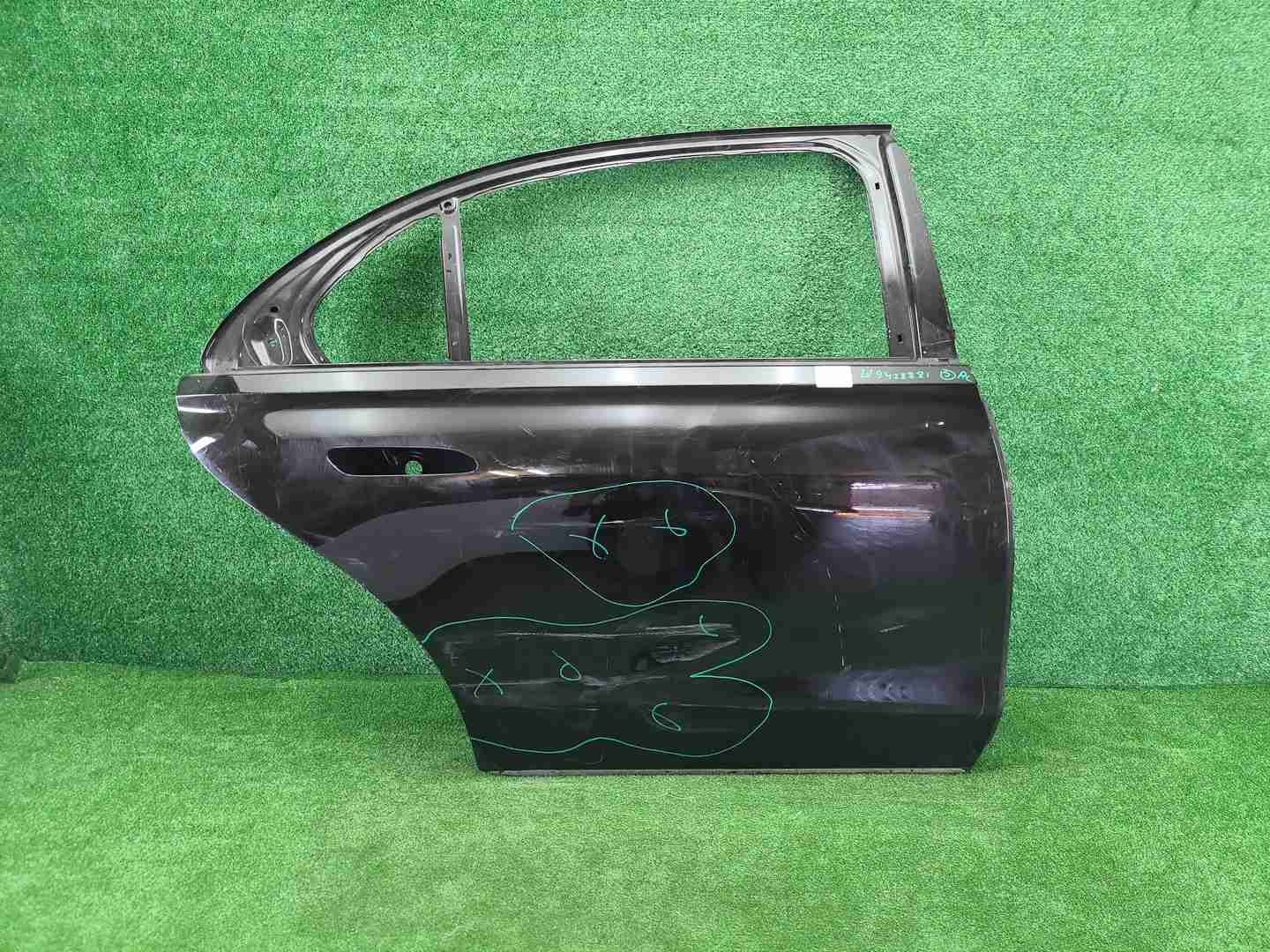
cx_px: 635
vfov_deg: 53.1
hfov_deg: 67.3
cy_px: 476
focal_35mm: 26
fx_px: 954
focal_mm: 5.4
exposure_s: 1/50
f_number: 1.8
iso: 265
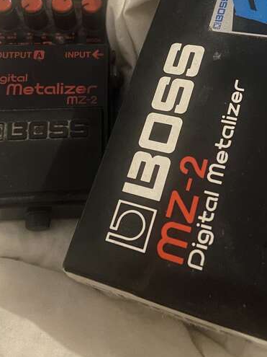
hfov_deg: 34.3
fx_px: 432
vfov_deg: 43.4
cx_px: 153
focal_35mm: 42
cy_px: 89
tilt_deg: -50.1
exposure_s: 1/11
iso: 400
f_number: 1.8
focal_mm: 4.25
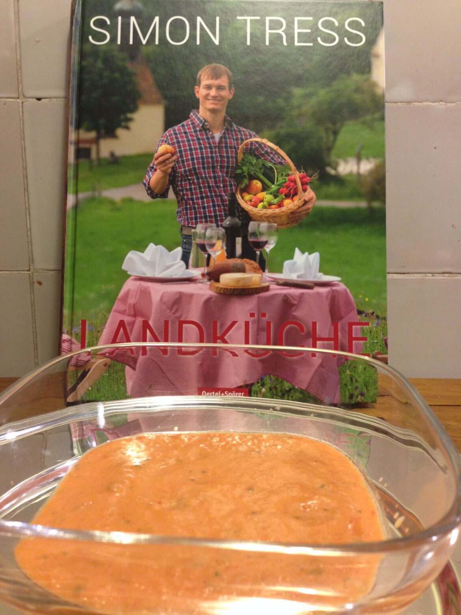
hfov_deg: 42.9
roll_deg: +0.7
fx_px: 586
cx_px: 230
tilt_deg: -8.7
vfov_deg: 55.4
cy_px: 308
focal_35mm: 33
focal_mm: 4.12
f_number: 2.4
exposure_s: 1/20
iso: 160
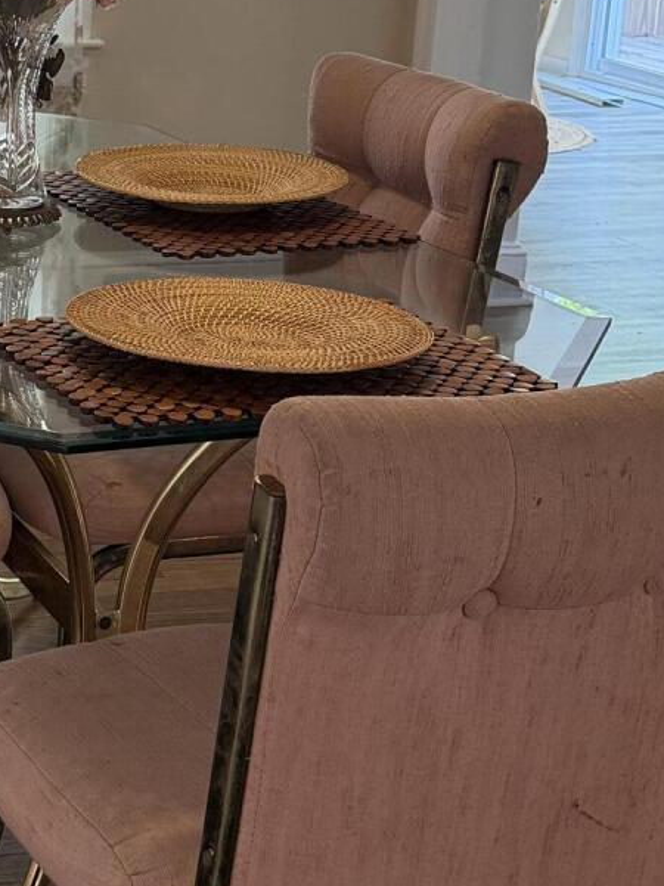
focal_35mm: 80
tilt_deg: -13.3
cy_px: 202
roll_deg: -1.7
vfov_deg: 24.1
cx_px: -127
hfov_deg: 17.6
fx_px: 2046
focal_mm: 6.76
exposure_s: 1/120
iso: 250
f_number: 1.78
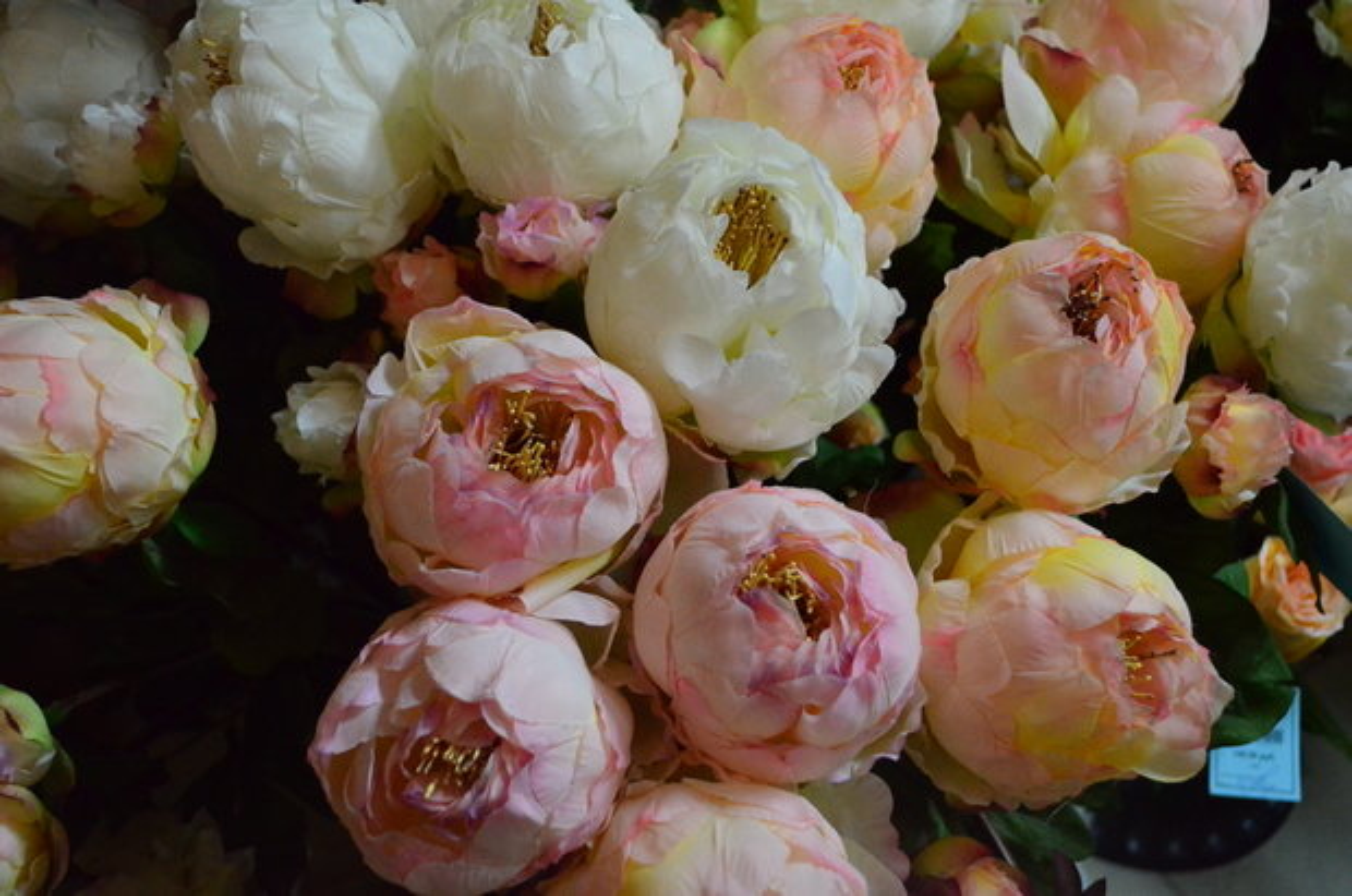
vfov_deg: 29.8
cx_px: 676
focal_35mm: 45
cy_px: 448
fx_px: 1687
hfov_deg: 43.7
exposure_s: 1/125
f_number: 4.5
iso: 5000
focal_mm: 30
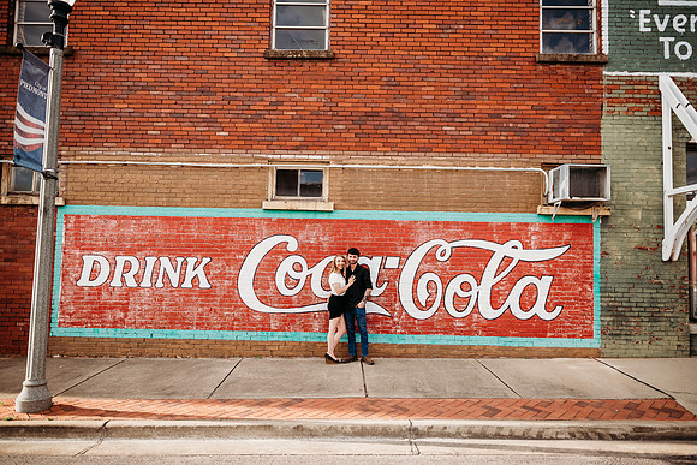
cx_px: 348
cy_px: 232
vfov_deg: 53.2
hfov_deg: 73.7
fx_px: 465
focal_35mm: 24
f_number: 2.8
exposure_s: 1/800
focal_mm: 24
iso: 100
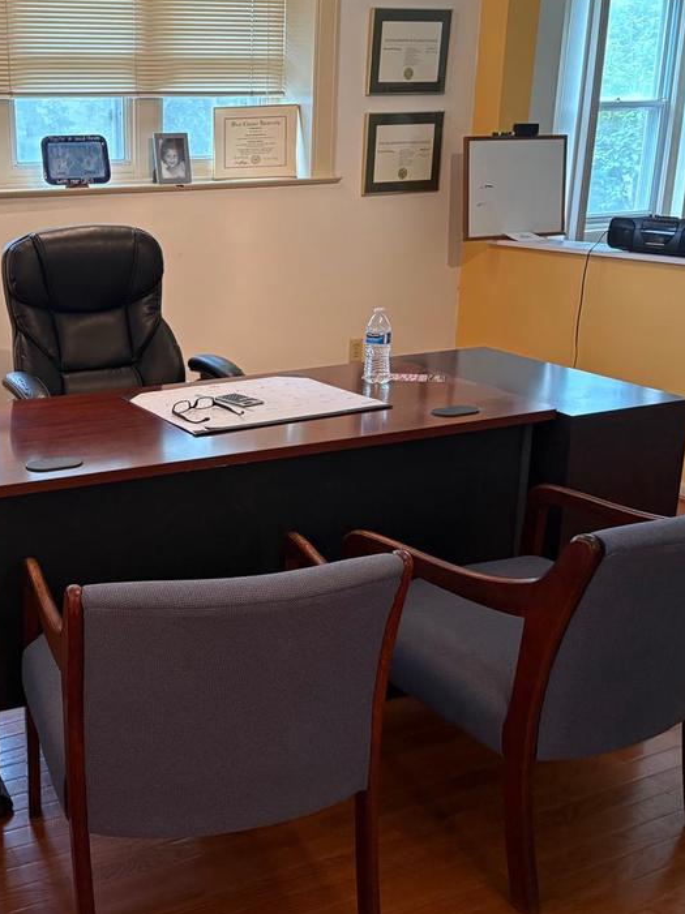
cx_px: 111
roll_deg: +1.3
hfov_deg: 36.1
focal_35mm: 38
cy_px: 430
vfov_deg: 49.0
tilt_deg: -15.9
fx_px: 1004
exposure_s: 1/60
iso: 320
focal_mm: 5.96
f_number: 1.6
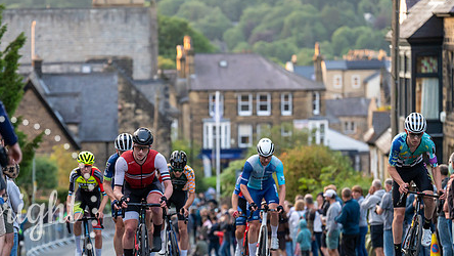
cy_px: 160
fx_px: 2143
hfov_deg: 12.1
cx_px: 161
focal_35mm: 178
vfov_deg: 6.8
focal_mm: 130
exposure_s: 1/1000
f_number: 2.8
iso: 2000
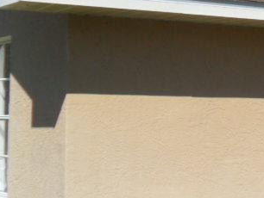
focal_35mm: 117
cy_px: 61
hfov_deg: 15.2
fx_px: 893
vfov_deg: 12.7
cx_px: 432
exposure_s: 1/350
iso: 80
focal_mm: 6.3
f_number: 7.6
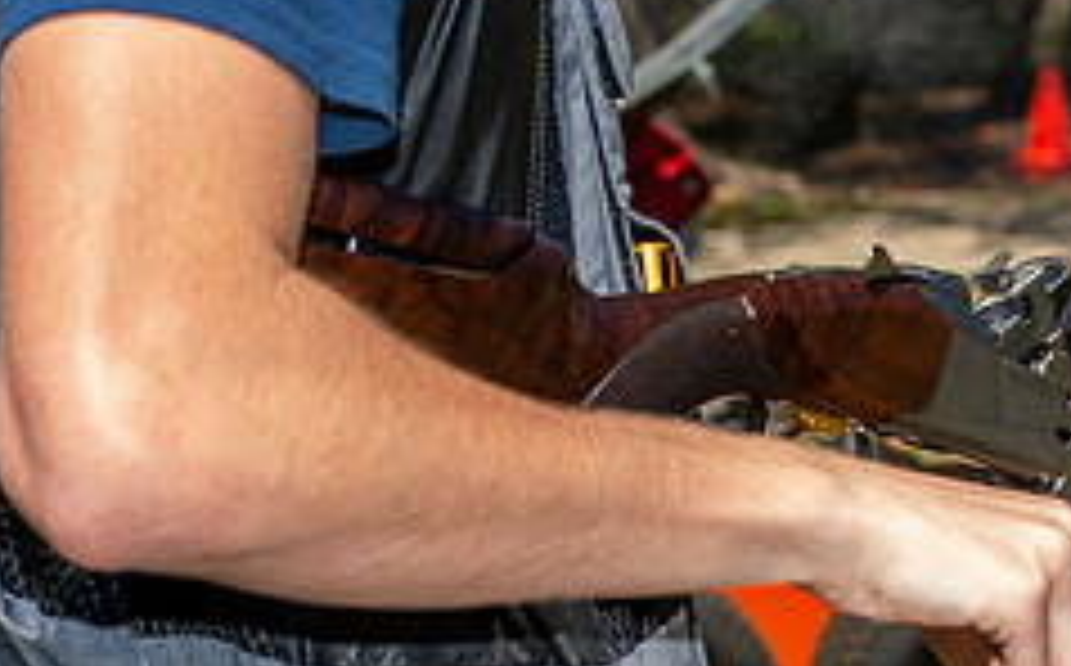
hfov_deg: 10.4
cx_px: 1148
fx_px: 5800
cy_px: 621
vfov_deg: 6.6
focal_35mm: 199
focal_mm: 80
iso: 180
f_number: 10
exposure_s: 1/250
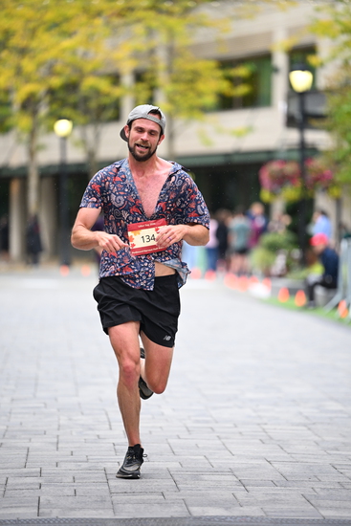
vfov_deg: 12.1
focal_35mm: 170
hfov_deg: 8.1
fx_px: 2484
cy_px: 263
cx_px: 176
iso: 1250
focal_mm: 170
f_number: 2.8
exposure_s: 1/1600
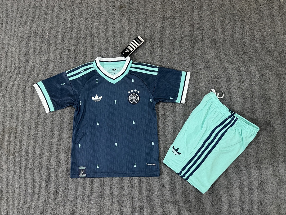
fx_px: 198
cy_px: 108
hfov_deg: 71.6
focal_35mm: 24
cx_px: 143
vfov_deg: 56.8
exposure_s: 1/50
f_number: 1.78
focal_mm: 6.76
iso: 500
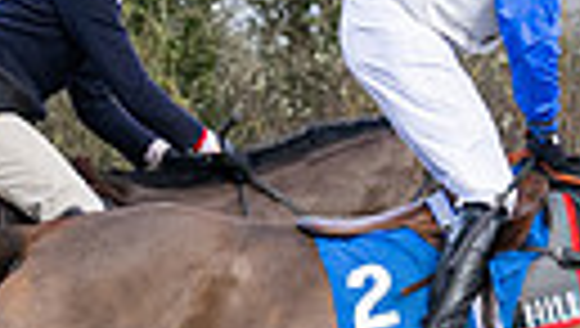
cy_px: 580
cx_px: -241
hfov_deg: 3.4
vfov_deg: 1.9
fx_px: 9703
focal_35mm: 630
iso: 400
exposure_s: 1/1000
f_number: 5
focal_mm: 77
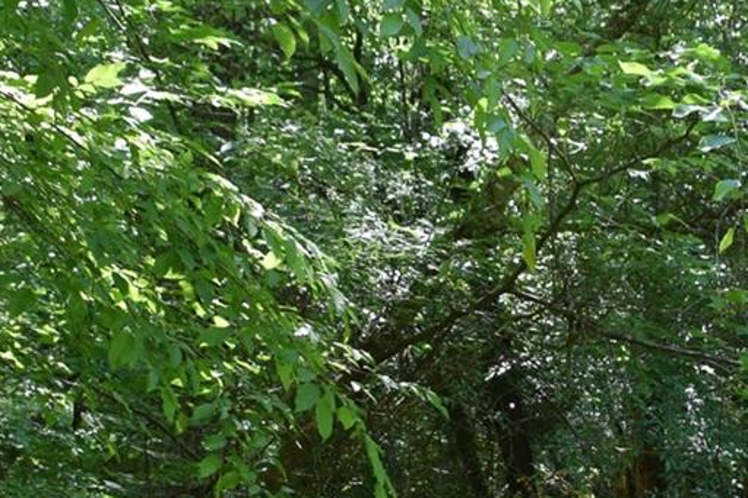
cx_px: 609
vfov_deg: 10.6
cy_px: 633
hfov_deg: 16.1
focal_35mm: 126
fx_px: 2617
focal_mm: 21
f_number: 5.6
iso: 400
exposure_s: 1/125
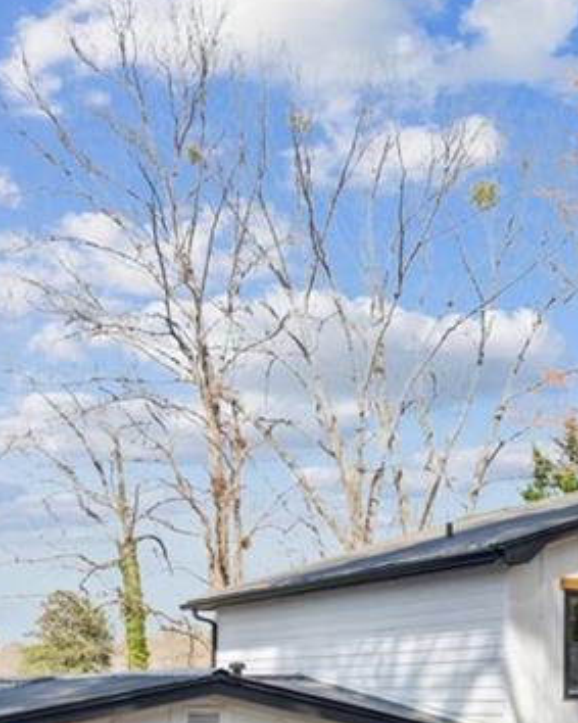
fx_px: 1219
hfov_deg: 26.2
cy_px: 665
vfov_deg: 31.3
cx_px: 468
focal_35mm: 57
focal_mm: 21
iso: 100
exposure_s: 1/160
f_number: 5.6
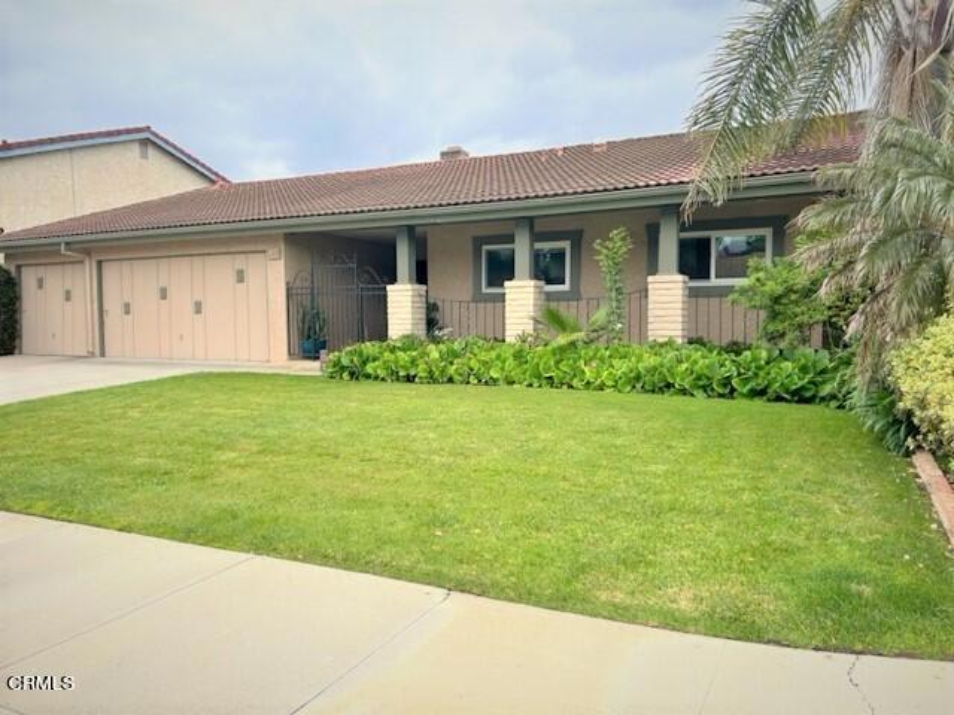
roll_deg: +1.8
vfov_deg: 53.1
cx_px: 477
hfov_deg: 67.3
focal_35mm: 26
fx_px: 717
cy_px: 358
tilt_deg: -3.0
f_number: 1.5
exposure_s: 1/2571
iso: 50
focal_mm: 5.7
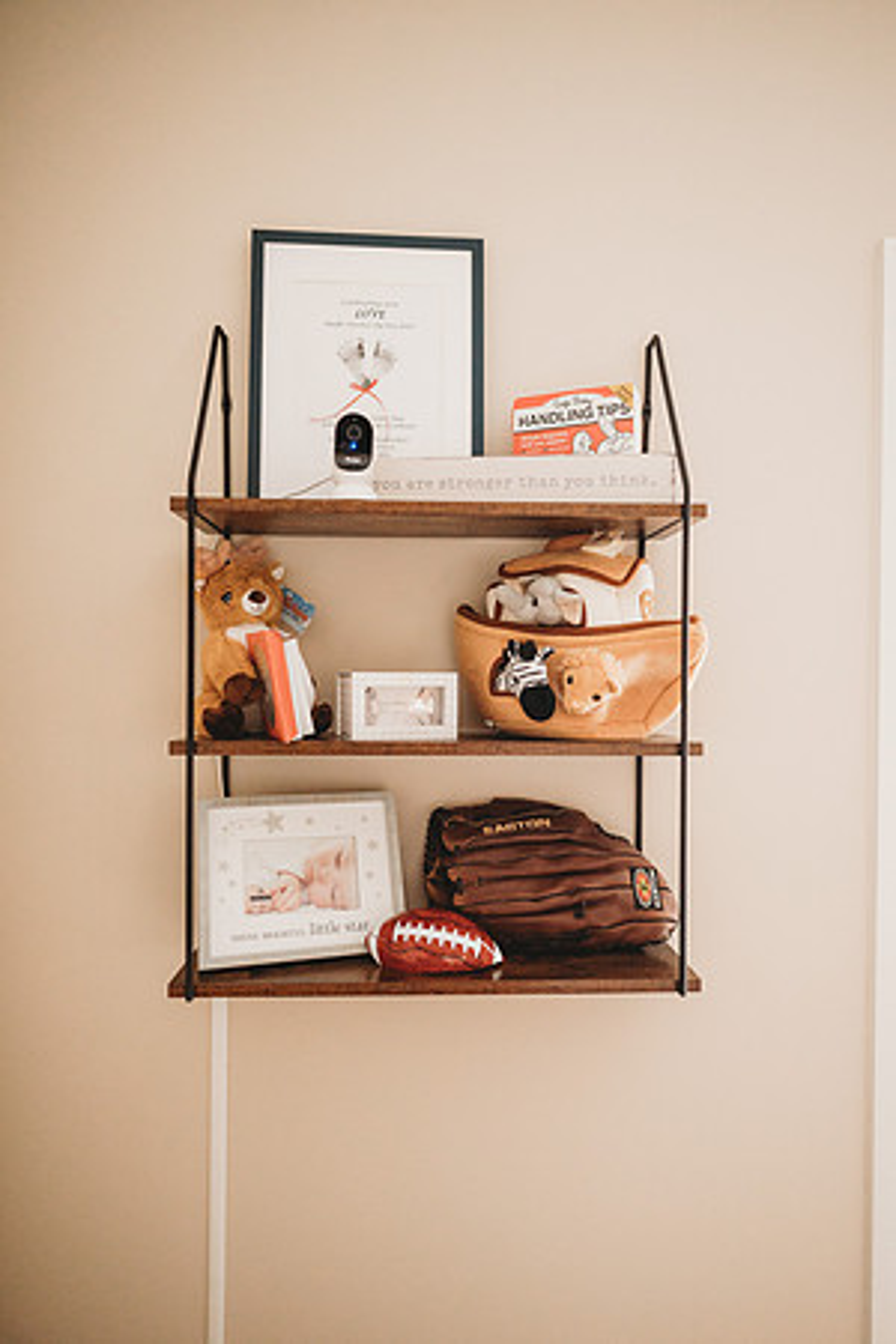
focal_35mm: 24
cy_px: 672
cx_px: 448
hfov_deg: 53.1
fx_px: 896
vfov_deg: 73.7
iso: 1000
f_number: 2.2
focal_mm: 24
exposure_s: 1/160
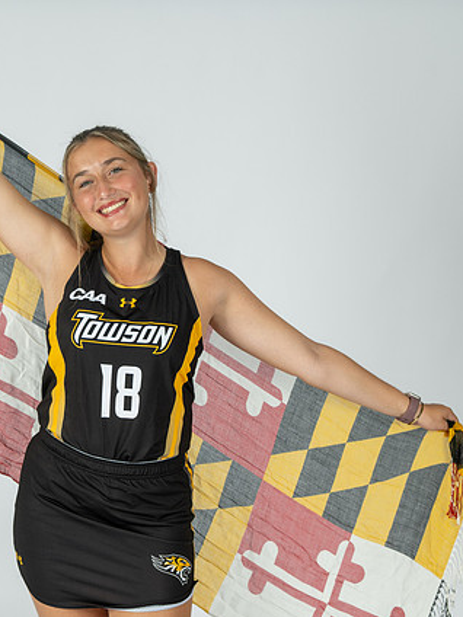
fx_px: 1587
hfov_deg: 16.6
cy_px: 348
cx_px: 191
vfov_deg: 22.0
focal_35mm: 89
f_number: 9
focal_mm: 46
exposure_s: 1/200
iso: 160
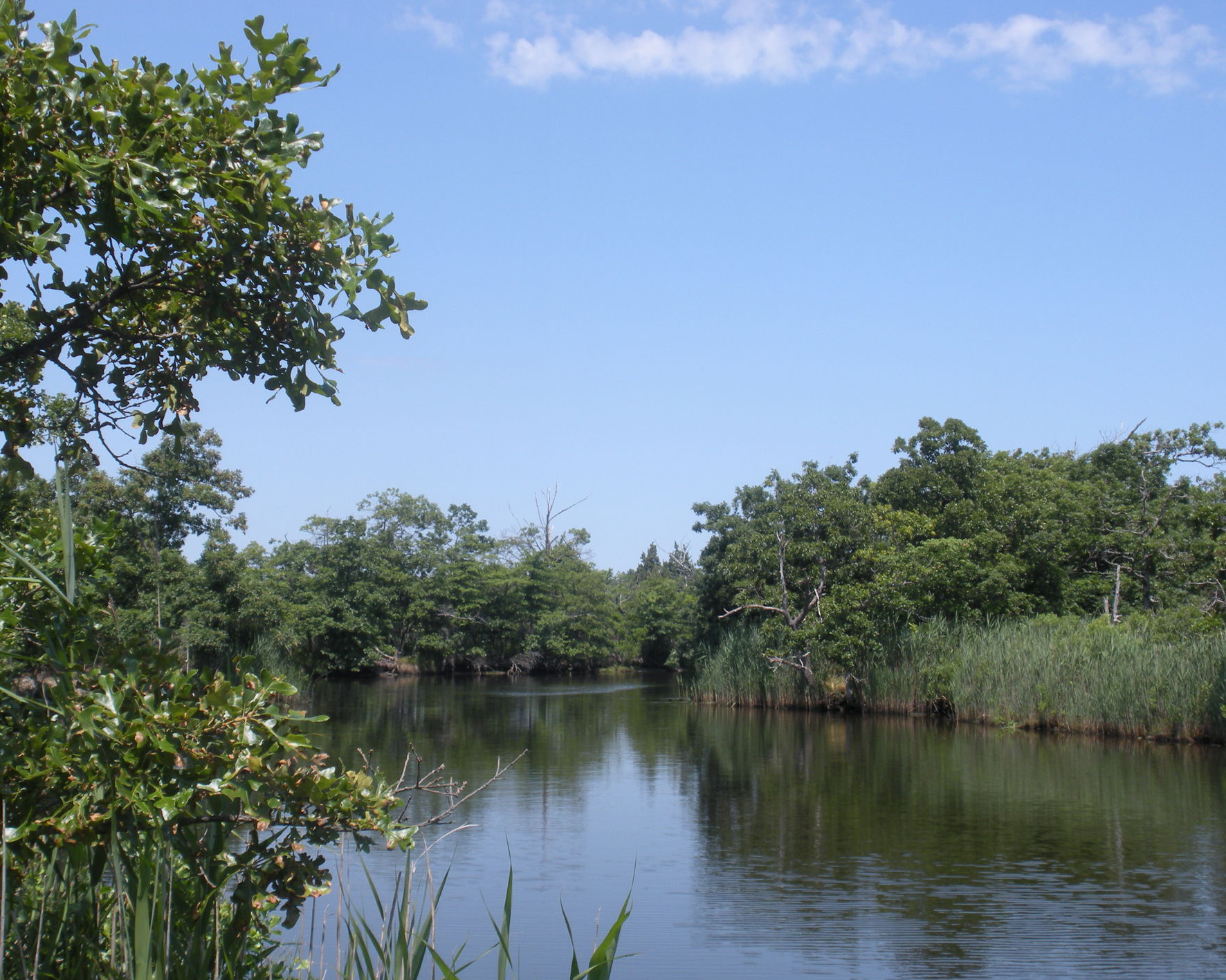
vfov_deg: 27.6
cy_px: 487
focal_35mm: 55
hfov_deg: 34.2
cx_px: 616
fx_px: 1995
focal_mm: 9.1
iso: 64
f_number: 4.4
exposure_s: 1/344
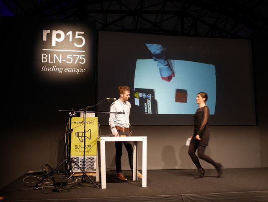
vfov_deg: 36.0
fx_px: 310
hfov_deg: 46.8
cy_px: 101
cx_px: 134
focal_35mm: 40
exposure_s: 1/60
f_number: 1.7
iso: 200
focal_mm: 20
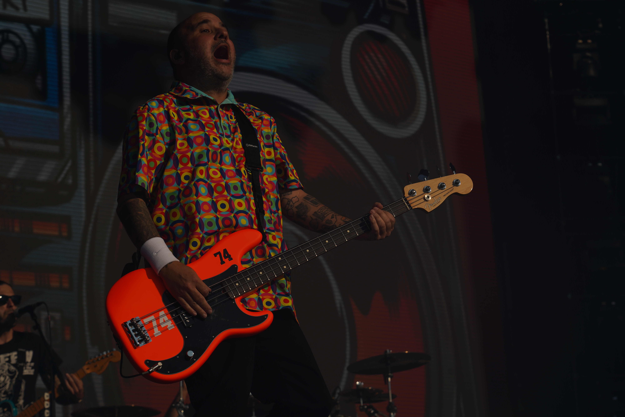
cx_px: 312
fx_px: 1823
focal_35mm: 105
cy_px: 208
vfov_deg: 13.0
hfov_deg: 19.5
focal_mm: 105
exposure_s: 1/1600
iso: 100
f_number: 8
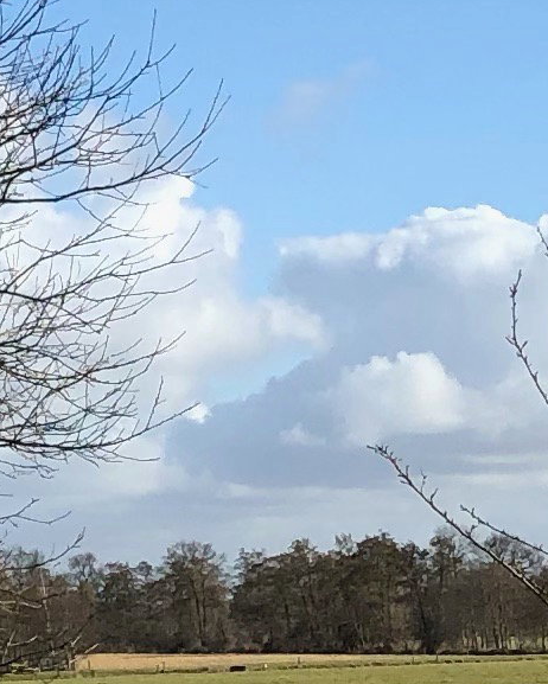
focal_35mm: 191
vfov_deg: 10.1
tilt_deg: +2.3
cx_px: 330
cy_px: 494
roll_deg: +2.4
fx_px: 3870
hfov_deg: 8.1
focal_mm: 3.99
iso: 20
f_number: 1.8
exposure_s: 1/2288
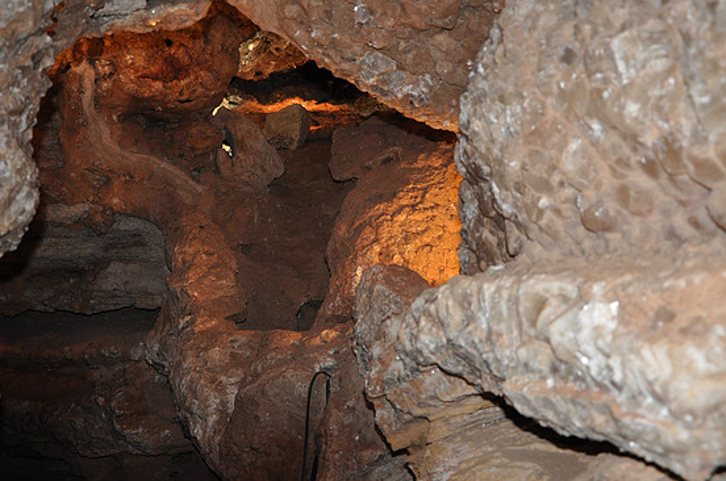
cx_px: 358
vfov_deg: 32.5
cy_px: 236
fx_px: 825
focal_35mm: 41
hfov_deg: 47.5
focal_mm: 26
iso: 800
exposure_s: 1/60
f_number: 4
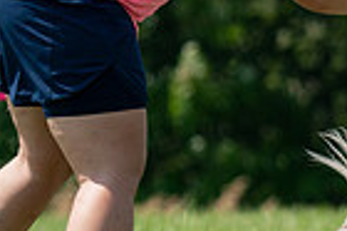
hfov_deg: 1.4
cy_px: 36
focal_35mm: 1466
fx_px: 14114
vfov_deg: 0.9
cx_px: 704
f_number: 6.3
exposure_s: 1/4000
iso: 1250
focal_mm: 353
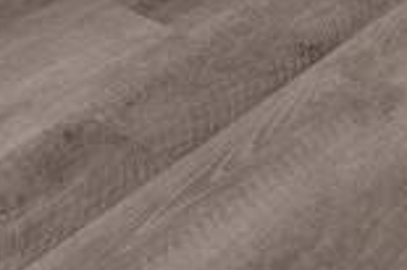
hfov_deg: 17.2
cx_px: 147
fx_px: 1344
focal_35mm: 119
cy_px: -674
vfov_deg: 8.5
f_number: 8
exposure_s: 1/2
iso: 400
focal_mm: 16
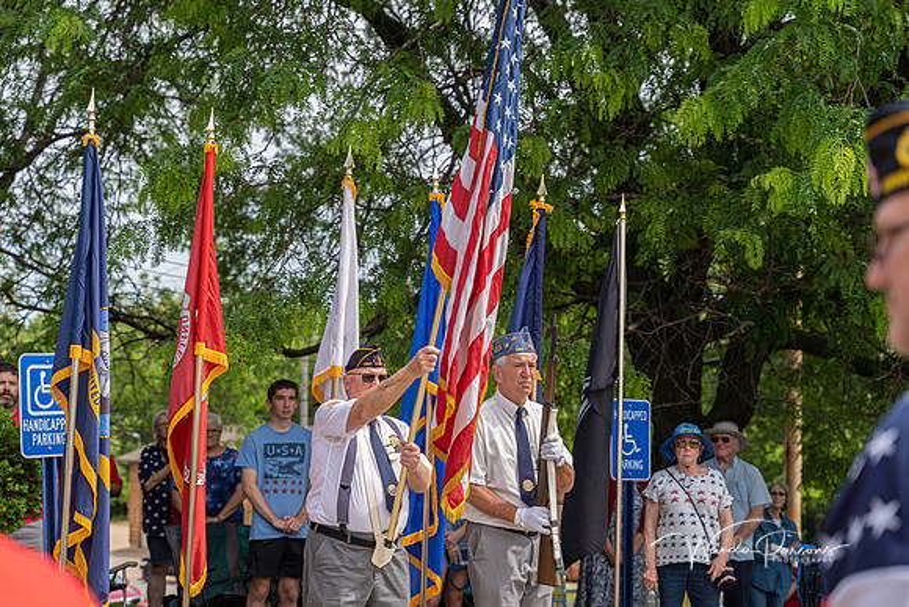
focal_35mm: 65
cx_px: 454
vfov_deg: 20.9
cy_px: 304
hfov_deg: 31.0
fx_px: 1642
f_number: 4
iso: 160
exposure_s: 1/1000
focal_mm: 65
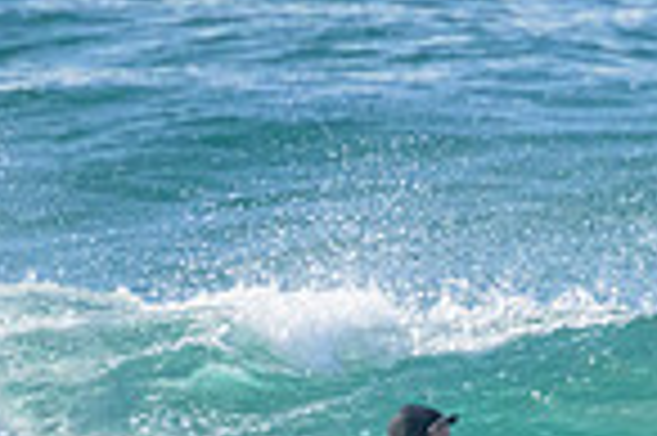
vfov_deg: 0.4
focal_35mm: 3185
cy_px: 681
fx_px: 58061
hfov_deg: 0.6
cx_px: 711
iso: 4000
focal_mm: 800
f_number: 11
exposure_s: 1/1600
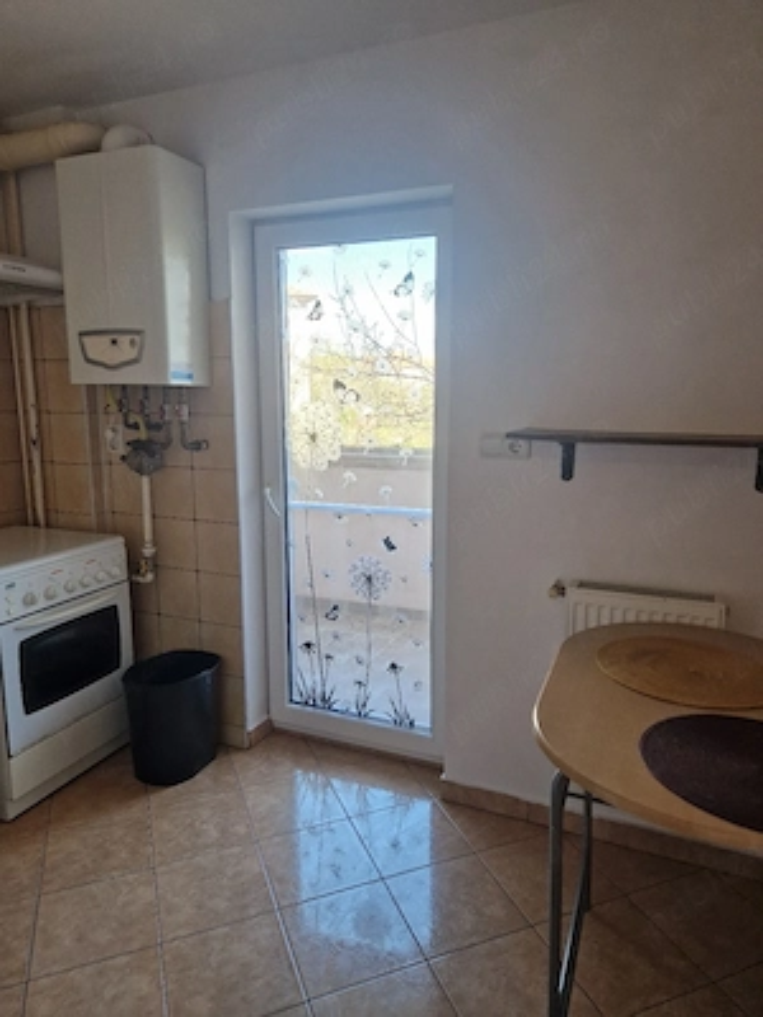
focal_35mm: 23
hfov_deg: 58.9
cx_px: 382
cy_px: 508
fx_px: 676
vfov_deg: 73.9
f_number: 1.8
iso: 200
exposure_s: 1/182
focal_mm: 5.4
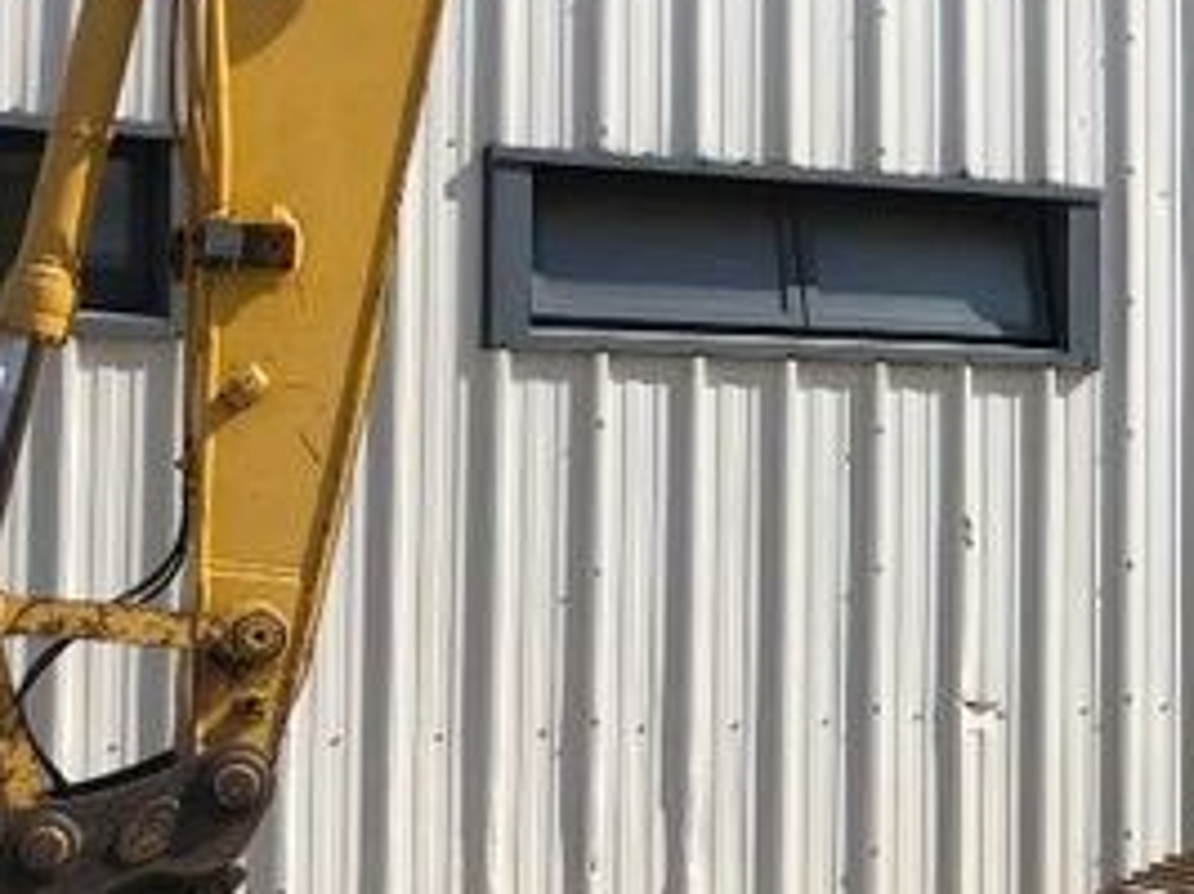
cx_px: 1359
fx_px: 2896
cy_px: 416
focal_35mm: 84
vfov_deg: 17.6
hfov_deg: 21.9
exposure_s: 1/2525
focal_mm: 3.99
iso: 20
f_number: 1.8
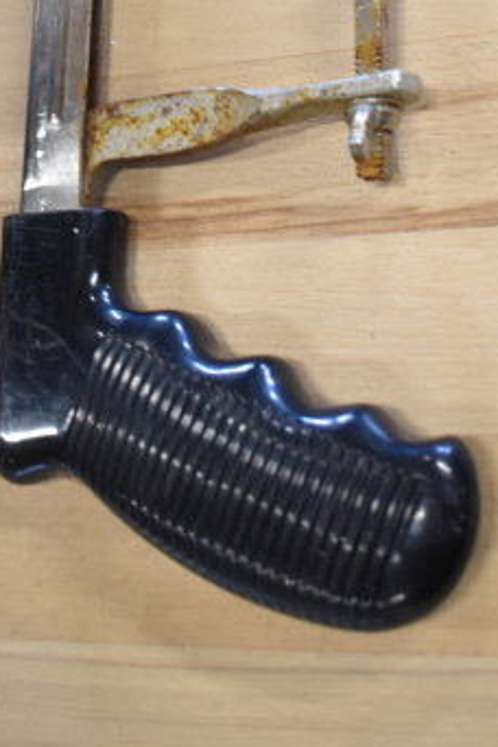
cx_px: 306
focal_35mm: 84
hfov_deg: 16.2
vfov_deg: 21.9
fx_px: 1750
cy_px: -198
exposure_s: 1/30
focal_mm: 21
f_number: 3.8
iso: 1250
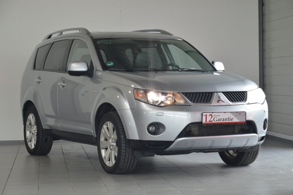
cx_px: 146
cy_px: 98
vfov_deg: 13.8
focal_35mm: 99
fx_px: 805
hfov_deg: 20.6
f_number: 5.3
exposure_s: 1/60
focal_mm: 66
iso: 450
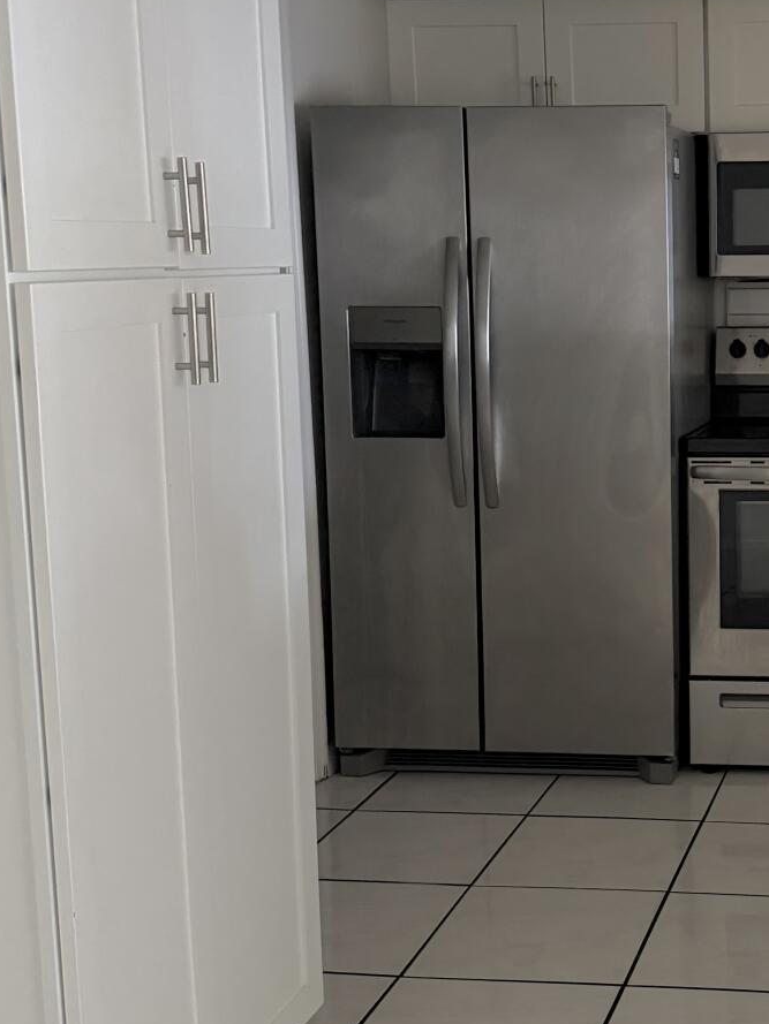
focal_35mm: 54
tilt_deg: -7.9
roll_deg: +1.0
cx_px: 760
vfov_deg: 35.5
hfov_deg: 25.7
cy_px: 460
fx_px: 1599
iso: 1000
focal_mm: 6.76
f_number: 1.78
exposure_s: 1/32
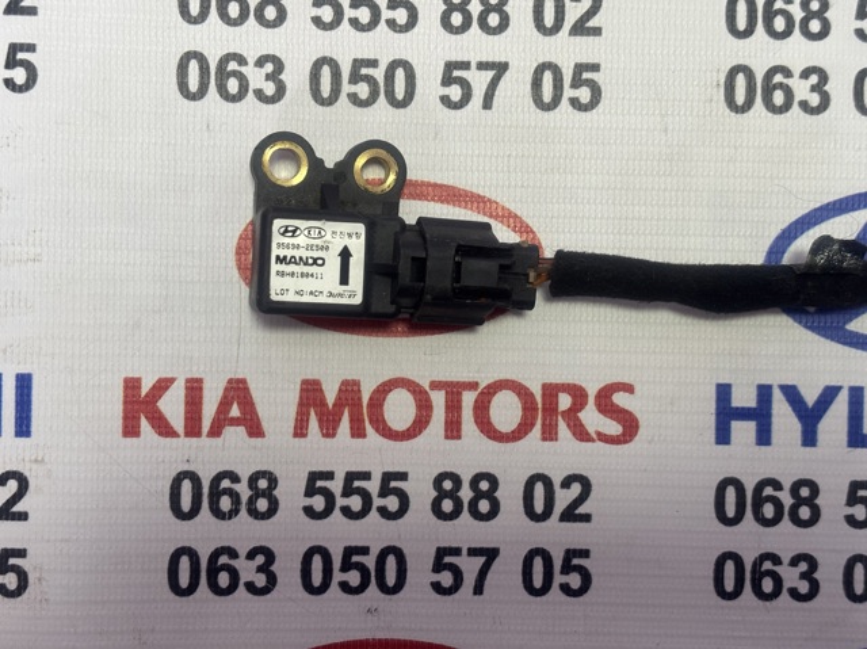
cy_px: 324
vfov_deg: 28.0
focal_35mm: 52
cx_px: 434
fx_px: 1301
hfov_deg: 36.8
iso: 100
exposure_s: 1/60
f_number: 1.6
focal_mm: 5.96
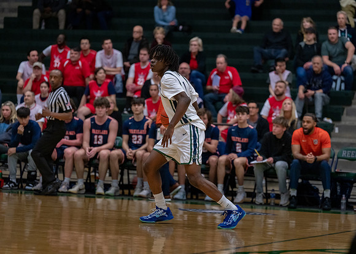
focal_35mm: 139
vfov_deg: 10.3
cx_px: 178
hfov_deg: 14.4
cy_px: 127
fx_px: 1409
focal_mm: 133
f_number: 2.8
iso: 2500
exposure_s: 1/1000
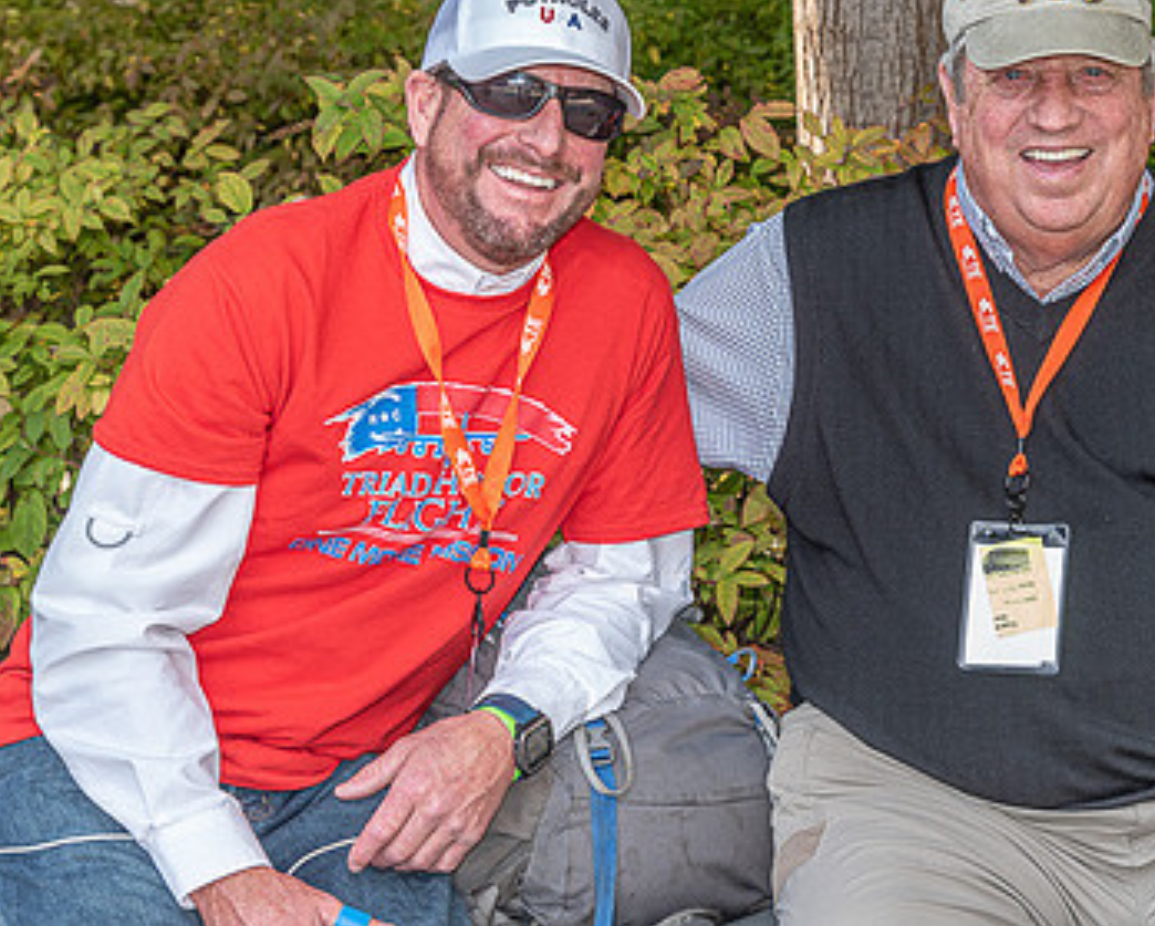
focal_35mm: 86
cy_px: 287
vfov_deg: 17.8
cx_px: 880
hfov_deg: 22.0
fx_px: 2942
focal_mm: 55
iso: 500
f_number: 6.3
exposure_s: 1/250
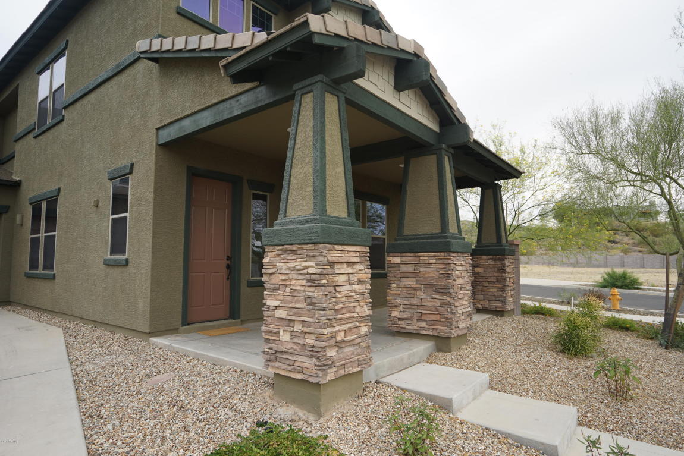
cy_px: 228
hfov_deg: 81.2
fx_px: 399
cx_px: 342
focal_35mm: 21
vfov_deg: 59.5
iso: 100
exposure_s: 1/80
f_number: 5.6
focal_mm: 21
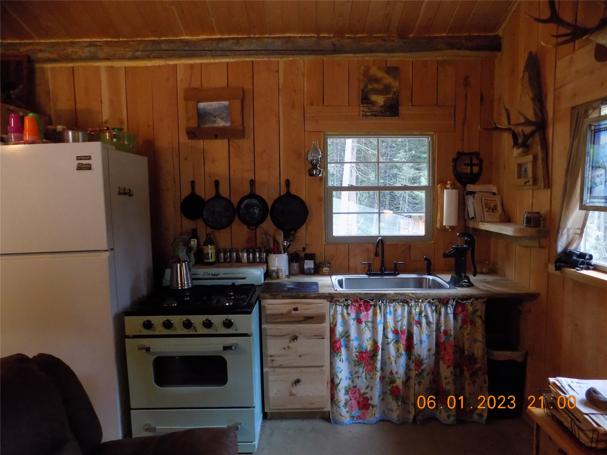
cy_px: 228
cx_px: 304
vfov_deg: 58.9
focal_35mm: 23
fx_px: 403
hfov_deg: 73.9
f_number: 3.1
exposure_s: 1/30
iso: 450
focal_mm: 4
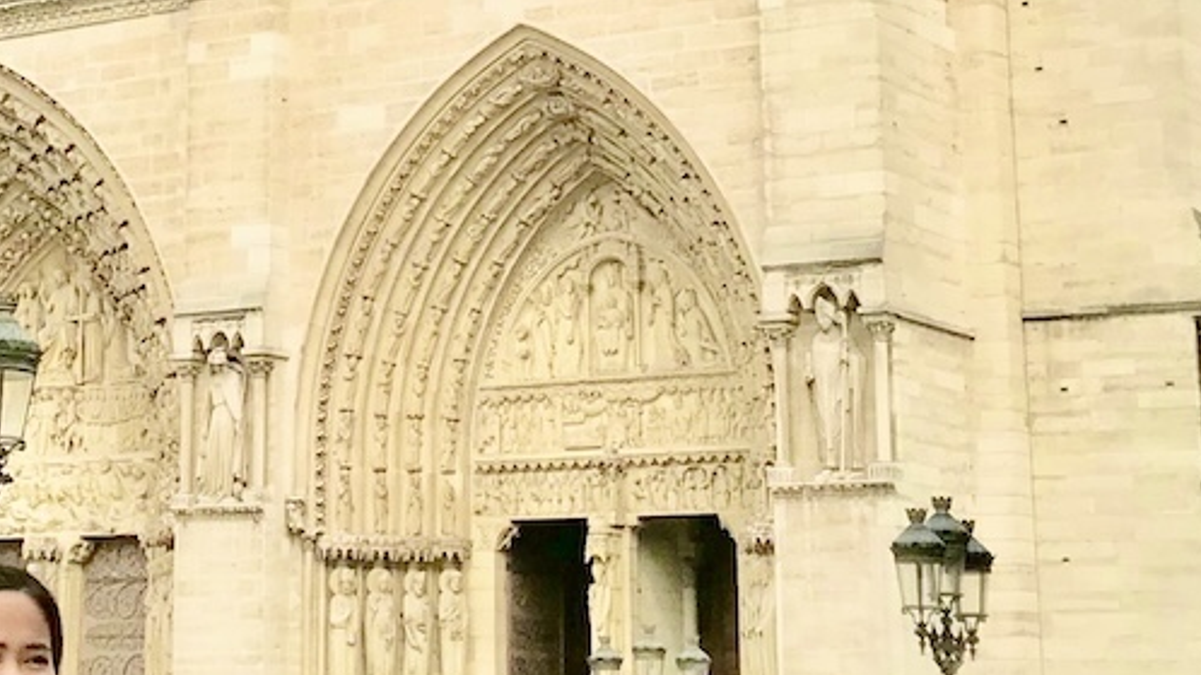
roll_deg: -3.5
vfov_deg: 12.0
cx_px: 232
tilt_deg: +16.6
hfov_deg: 21.5
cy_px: -162
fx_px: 3121
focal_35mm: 98
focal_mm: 3.99
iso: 20
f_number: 1.8
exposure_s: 1/2907
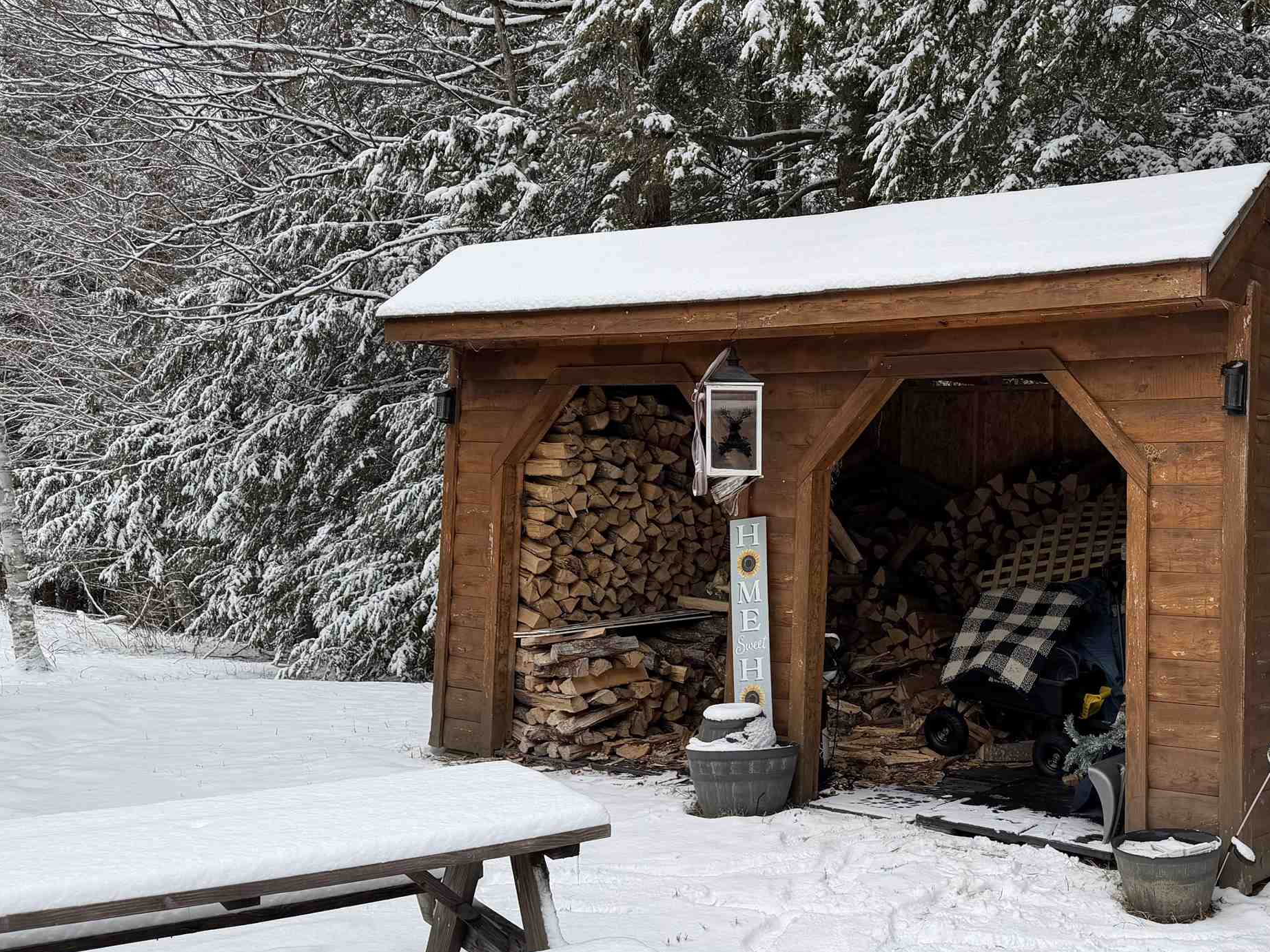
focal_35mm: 40
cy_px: 494
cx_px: 947
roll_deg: +0.9
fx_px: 1467
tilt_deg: -1.9
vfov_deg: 36.0
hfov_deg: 45.3
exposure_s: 1/909
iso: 80
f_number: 1.78
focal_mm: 6.76
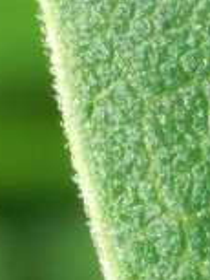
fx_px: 6139
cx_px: 352
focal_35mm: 760
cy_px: -236
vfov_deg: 2.6
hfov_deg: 2.0
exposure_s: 1/250
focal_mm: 32.8
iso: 180
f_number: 5.3
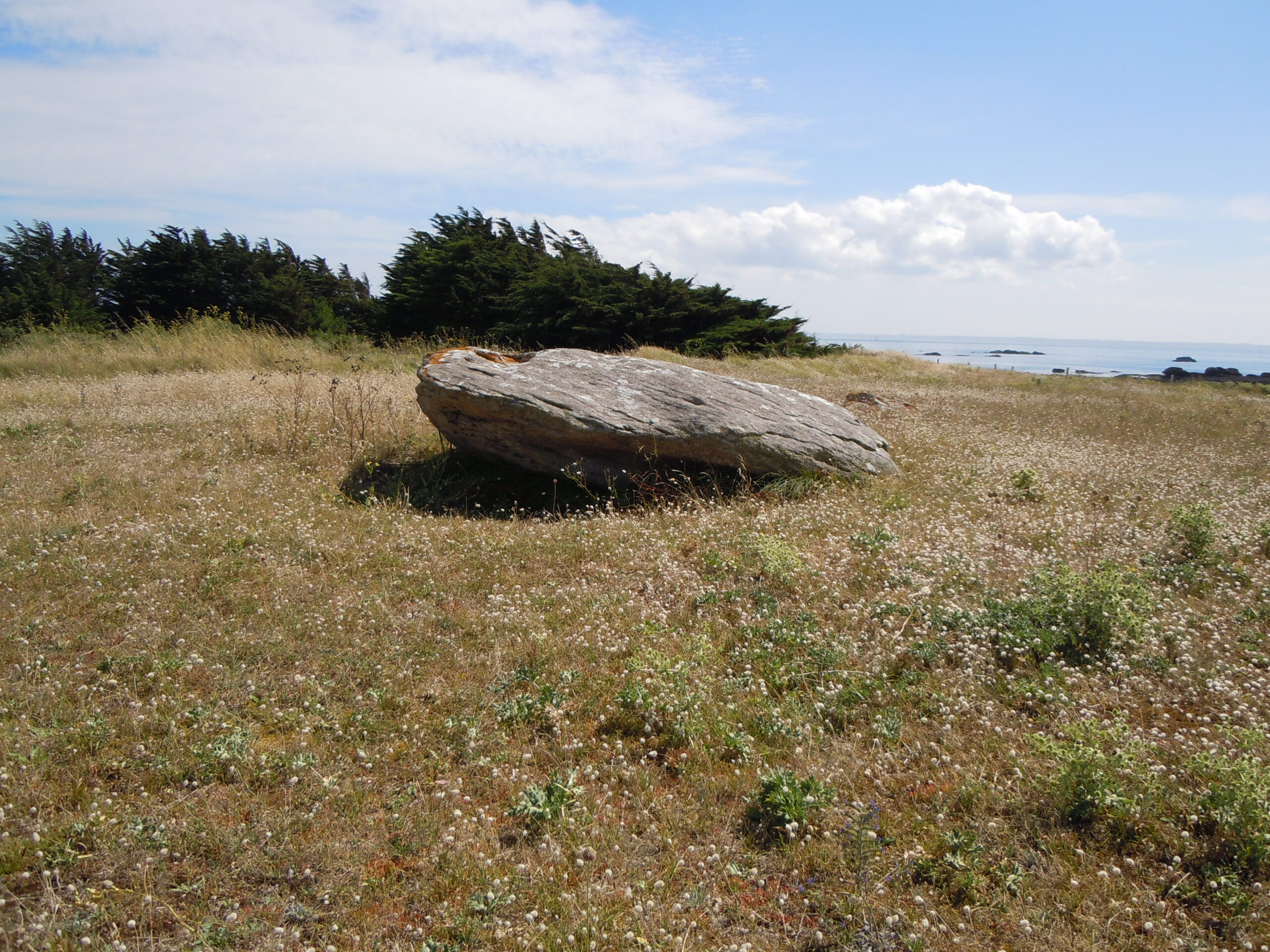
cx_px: 635
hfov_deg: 60.0
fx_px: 1101
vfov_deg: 46.8
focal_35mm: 30
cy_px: 476
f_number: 7
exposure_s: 1/320
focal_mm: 5.4
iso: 100
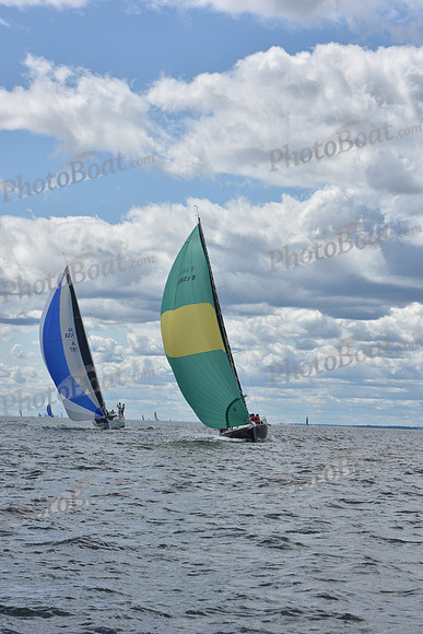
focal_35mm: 100
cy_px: 317
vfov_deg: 20.4
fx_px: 1761
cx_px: 212
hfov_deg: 13.7
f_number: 11
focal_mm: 100
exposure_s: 1/800
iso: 250
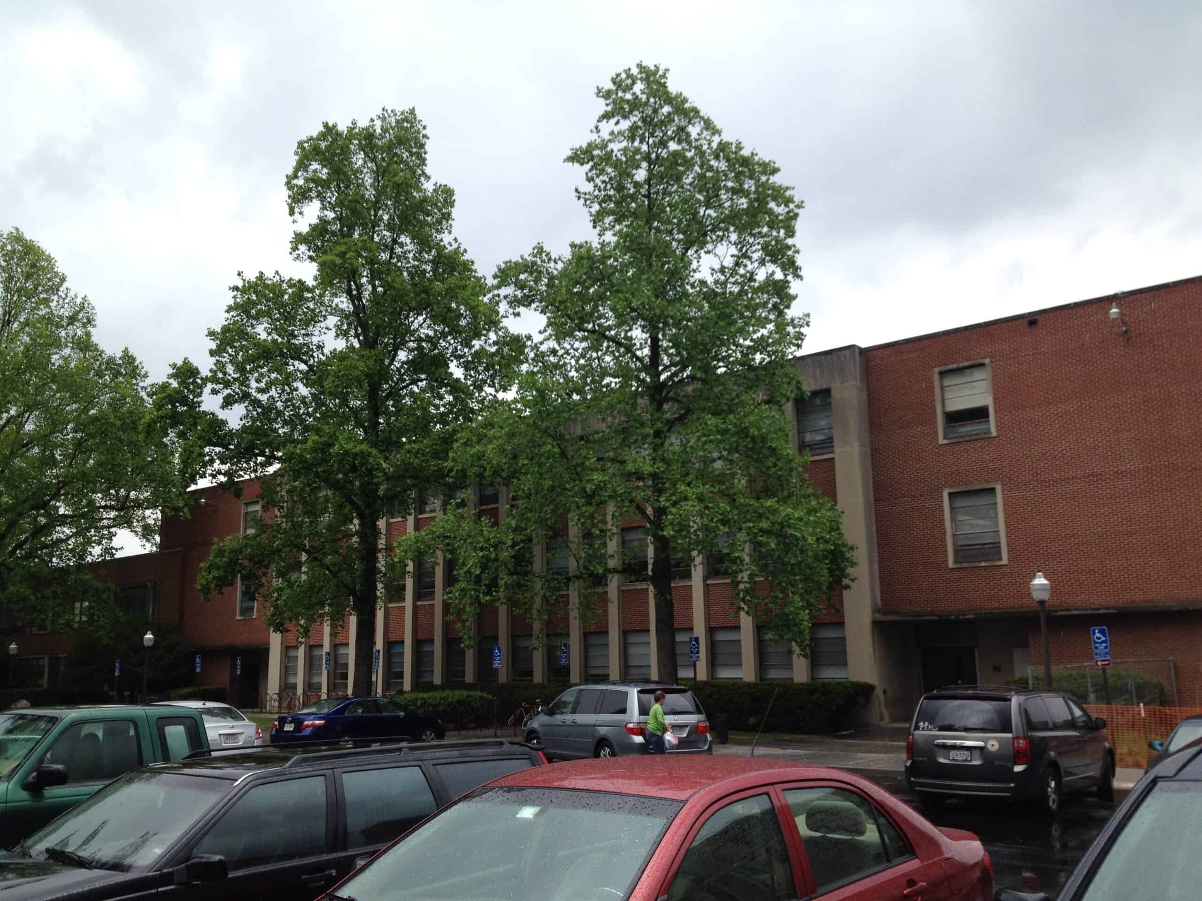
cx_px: 601
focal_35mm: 35
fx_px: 1215
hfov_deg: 52.6
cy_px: 450
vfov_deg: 40.7
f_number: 2.4
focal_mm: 4.28
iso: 64
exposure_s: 1/690
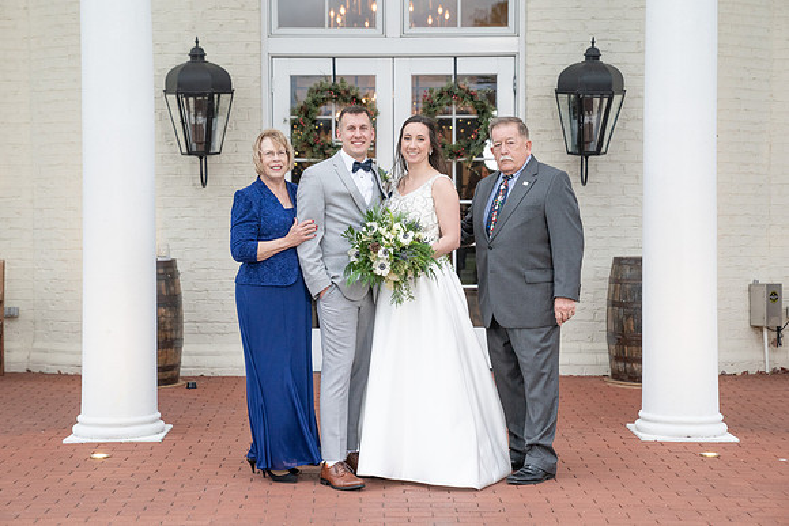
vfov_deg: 18.7
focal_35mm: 73
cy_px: 257
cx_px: 381
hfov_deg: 27.7
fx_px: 1601
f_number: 4
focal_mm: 70
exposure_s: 1/200
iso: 2000
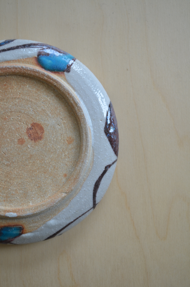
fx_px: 358
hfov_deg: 29.7
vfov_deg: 43.7
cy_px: 144
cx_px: 95
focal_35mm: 45
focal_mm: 30
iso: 400
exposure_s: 1/60
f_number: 4.5
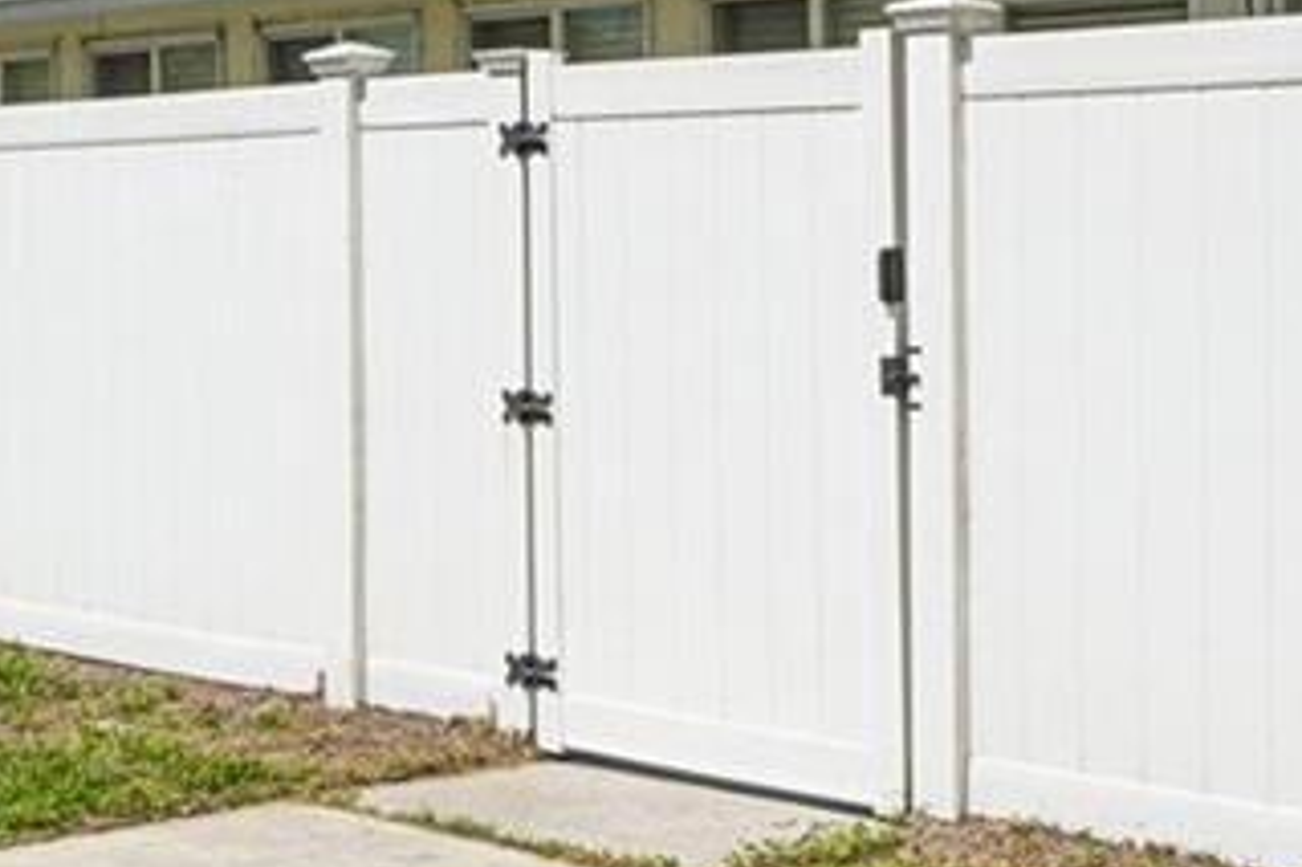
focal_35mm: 75
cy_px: 224
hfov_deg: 26.2
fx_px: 2711
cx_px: 146
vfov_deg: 18.1
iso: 100
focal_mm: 10
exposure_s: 1/750
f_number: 8
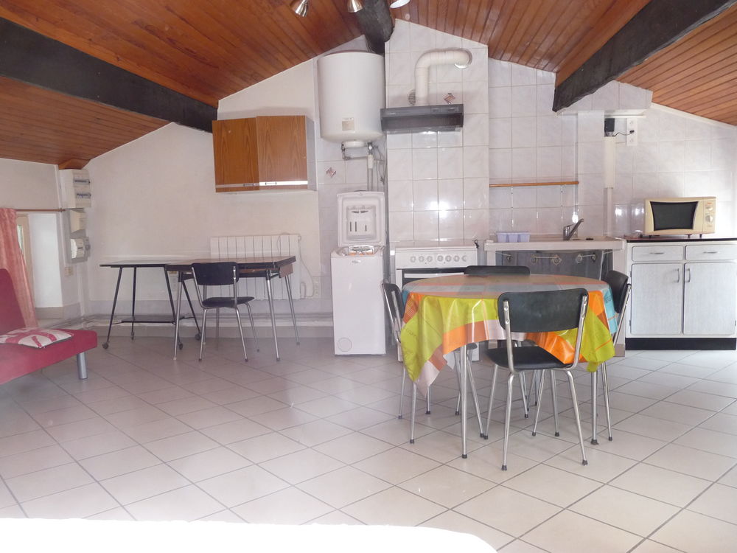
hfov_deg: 63.4
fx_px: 596
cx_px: 368
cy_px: 276
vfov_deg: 49.7
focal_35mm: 28
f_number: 3.3
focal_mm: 4.7
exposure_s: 1/30
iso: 250
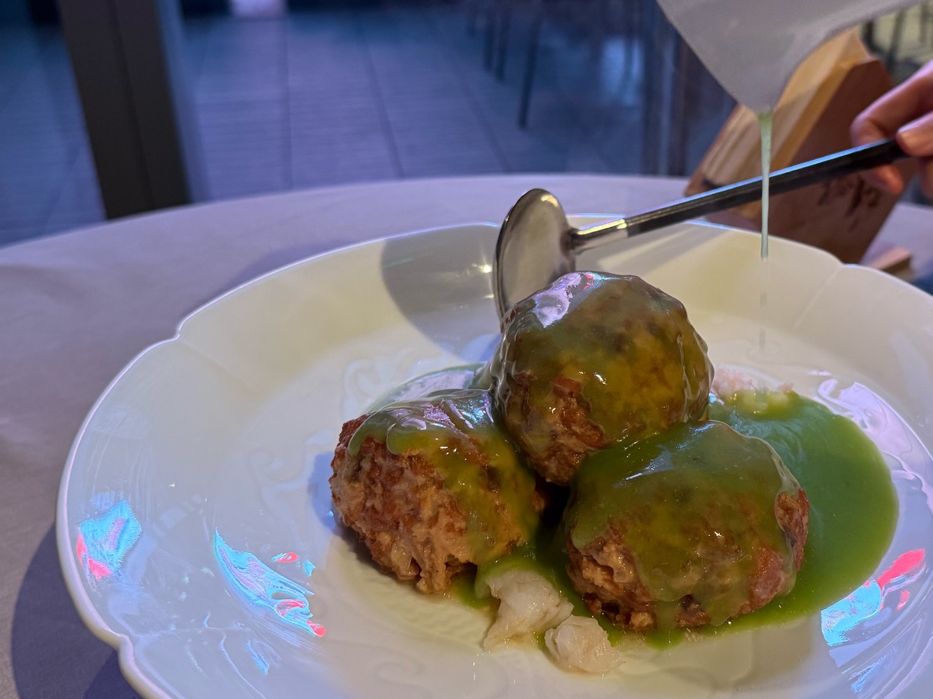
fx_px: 1024
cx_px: 581
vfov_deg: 37.7
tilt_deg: -29.4
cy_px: 325
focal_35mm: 38
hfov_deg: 48.5
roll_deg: -0.4
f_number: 1.78
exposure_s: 1/60
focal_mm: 6.76
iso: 250
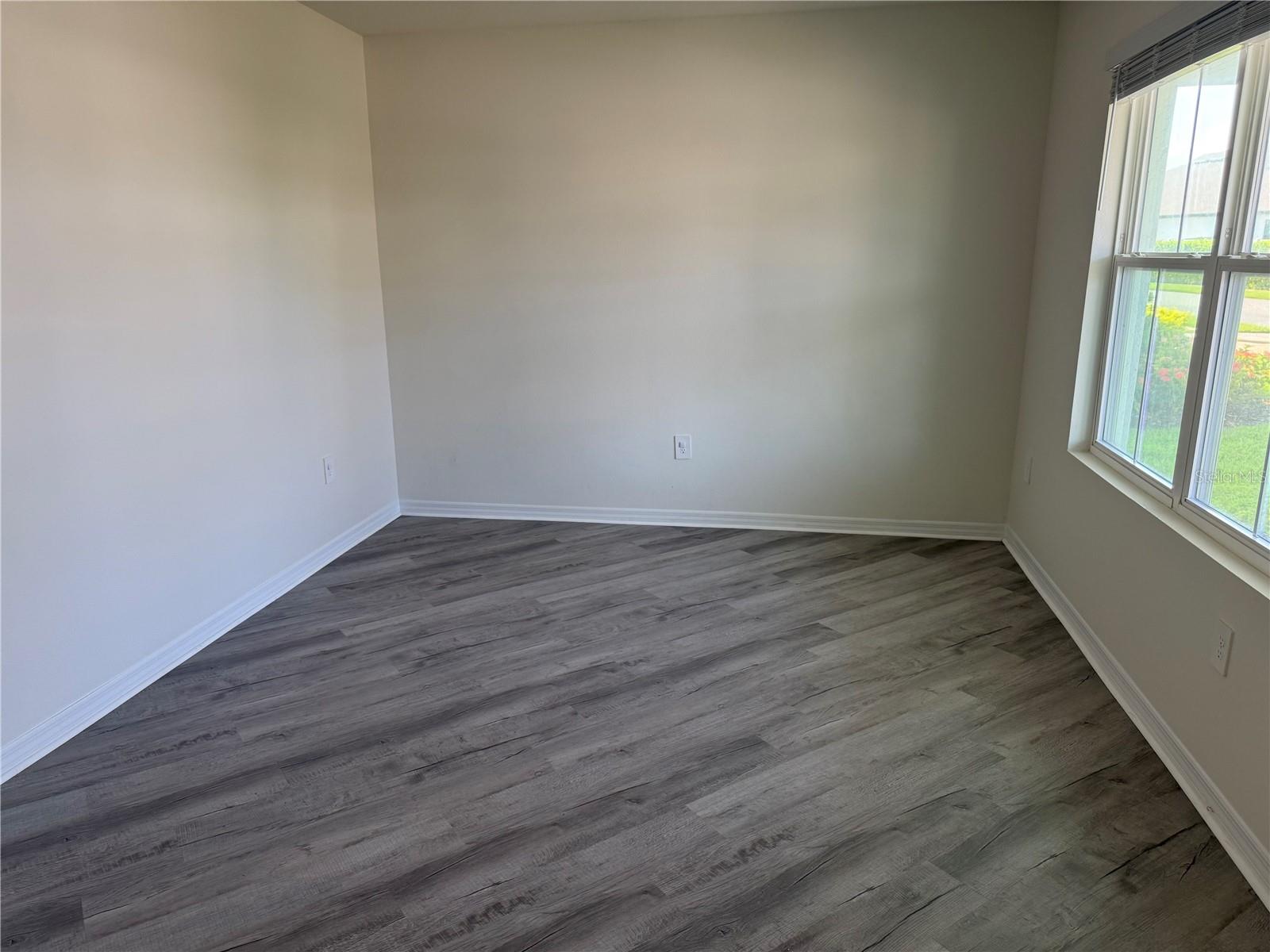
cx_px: 635
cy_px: 476
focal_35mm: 24
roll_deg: +0.7
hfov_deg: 71.6
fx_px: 881
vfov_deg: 56.8
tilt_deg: -14.0
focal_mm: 6.76
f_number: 1.78
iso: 125
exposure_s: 1/121
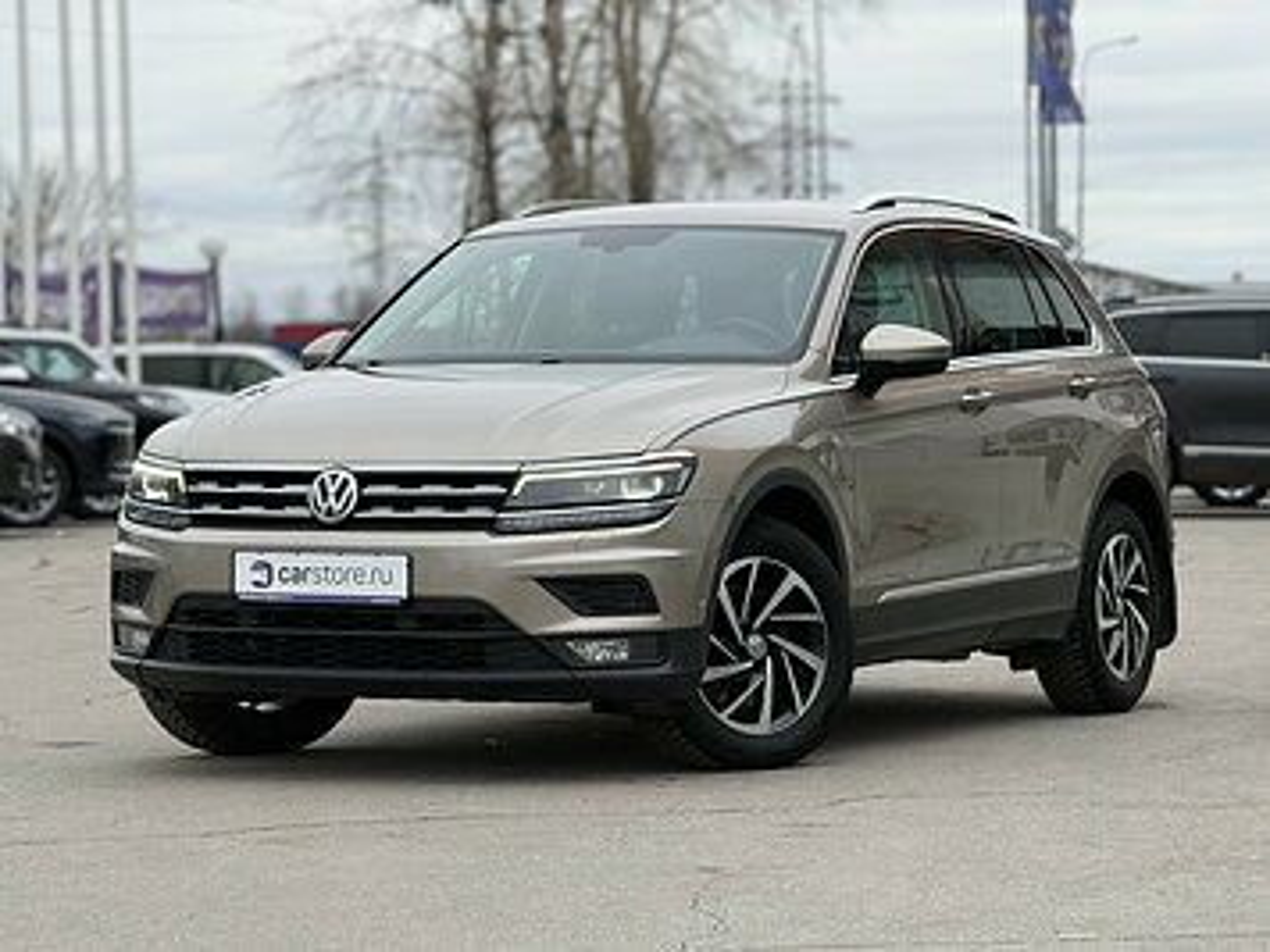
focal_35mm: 120
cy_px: 476
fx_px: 4403
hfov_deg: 16.4
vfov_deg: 12.3
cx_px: 635
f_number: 2.8
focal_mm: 15.66
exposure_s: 1/504
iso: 50
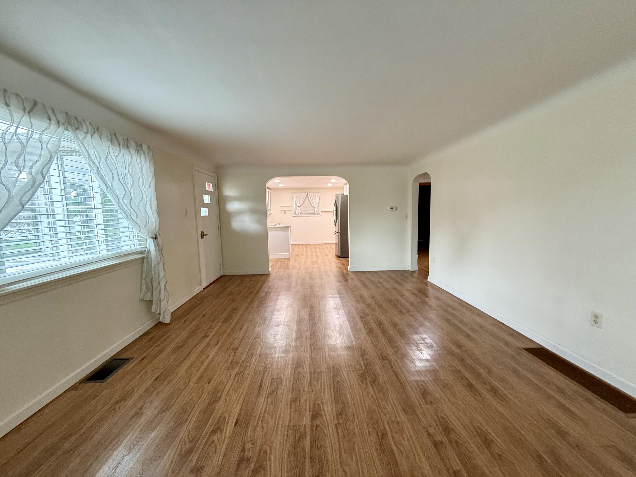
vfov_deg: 85.7
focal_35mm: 14
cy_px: 238
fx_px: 257
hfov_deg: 102.1
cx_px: 318
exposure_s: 1/60
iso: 200
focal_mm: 2.22
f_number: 2.2
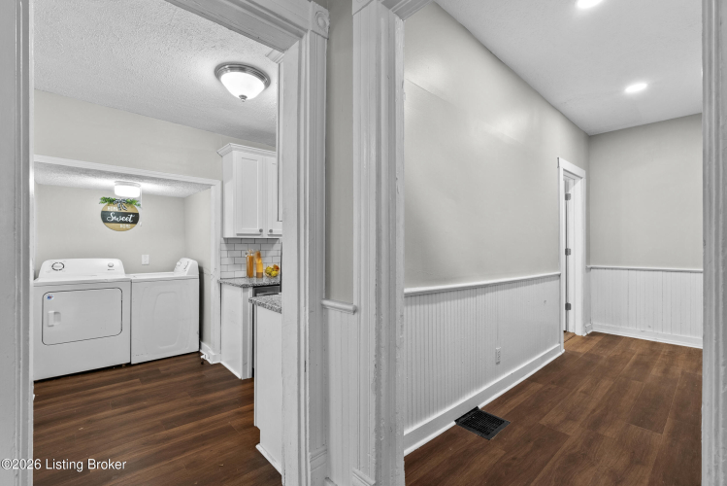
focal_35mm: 16
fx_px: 323
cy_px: 243
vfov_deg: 73.8
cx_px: 364
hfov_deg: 96.7
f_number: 10
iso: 400
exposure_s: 1/1.67
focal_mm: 16
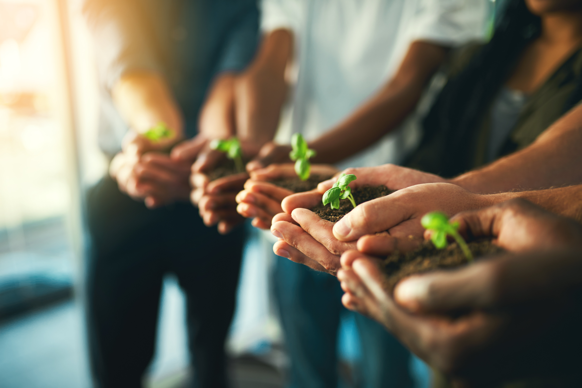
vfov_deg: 37.9
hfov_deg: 54.4
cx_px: 291
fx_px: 566
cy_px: 194
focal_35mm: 35
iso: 200
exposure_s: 1/200
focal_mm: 35
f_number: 1.8
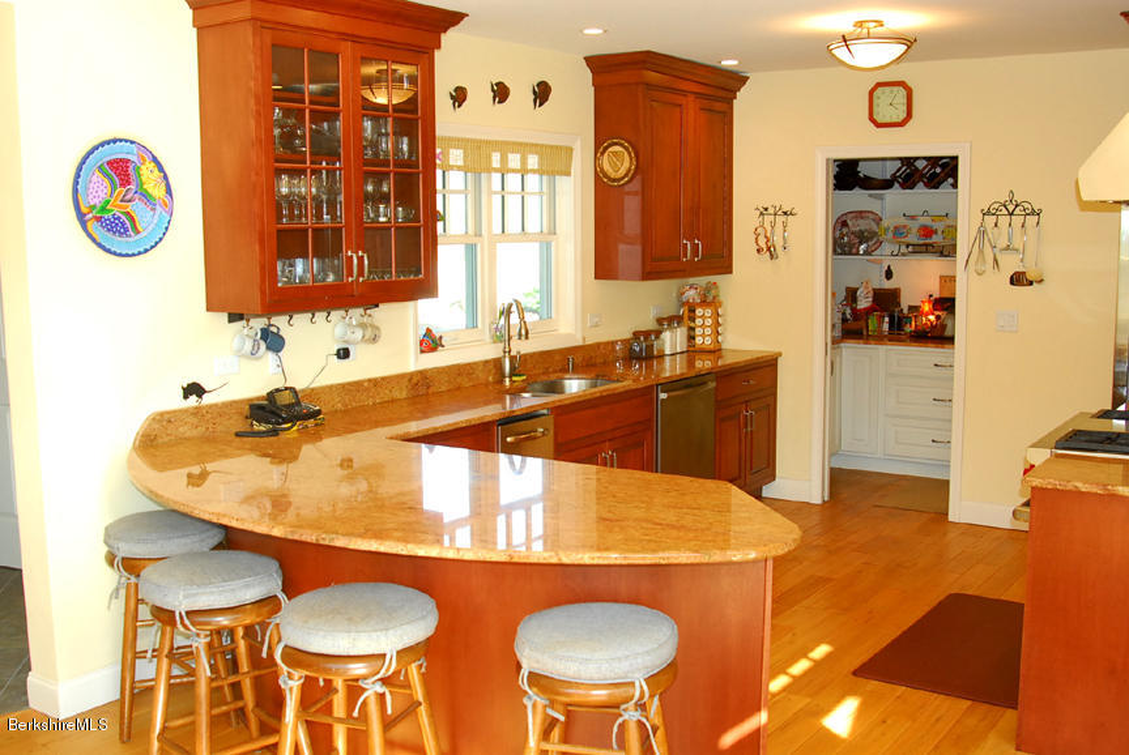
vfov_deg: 37.0
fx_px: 1130
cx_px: 564
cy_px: 378
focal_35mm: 36
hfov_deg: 53.1
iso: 400
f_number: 4
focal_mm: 24
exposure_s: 1/60
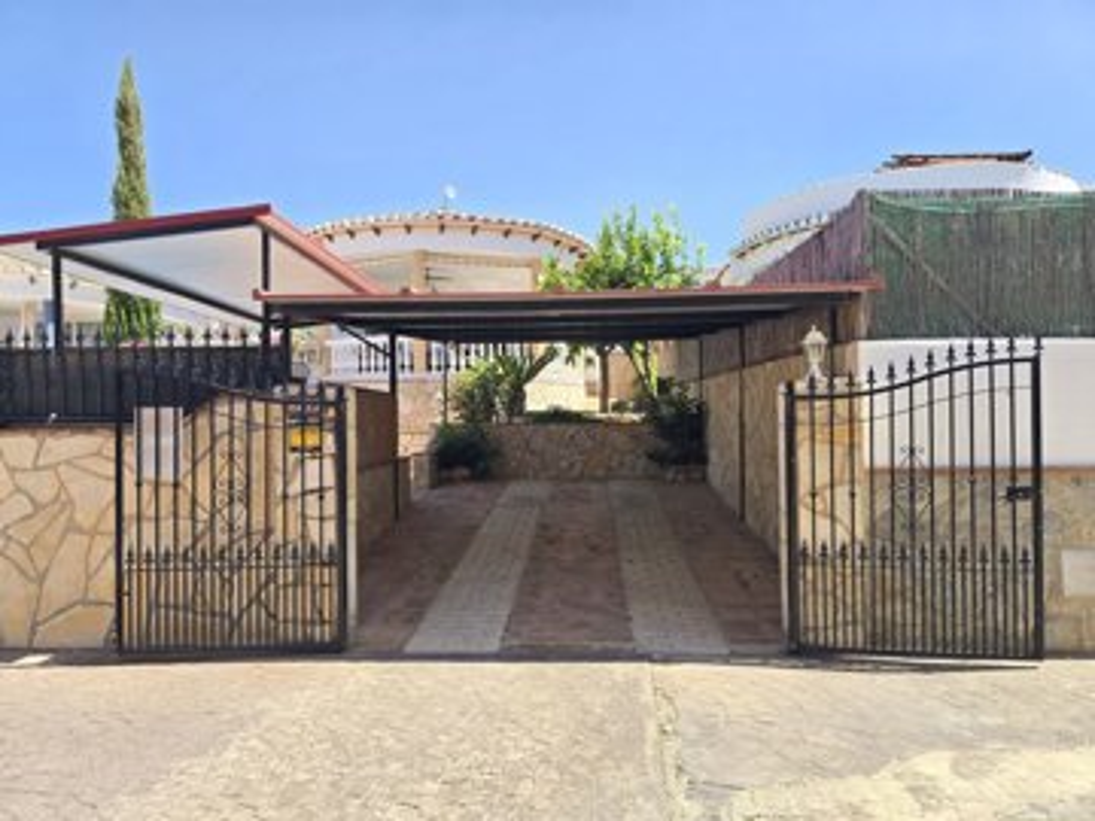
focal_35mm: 23
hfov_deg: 73.9
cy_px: 410
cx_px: 548
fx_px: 728
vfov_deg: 58.9
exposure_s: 1/261
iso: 12
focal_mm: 6.3
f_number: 1.7
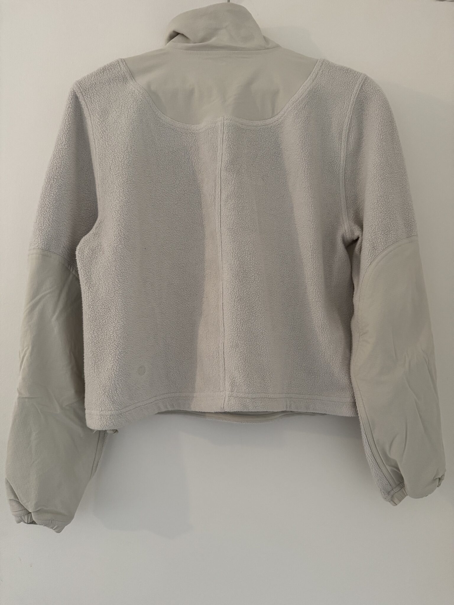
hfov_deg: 56.8
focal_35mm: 24
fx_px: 420
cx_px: 227
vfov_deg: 71.6
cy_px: 302
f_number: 1.78
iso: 400
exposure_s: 1/60
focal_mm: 6.76
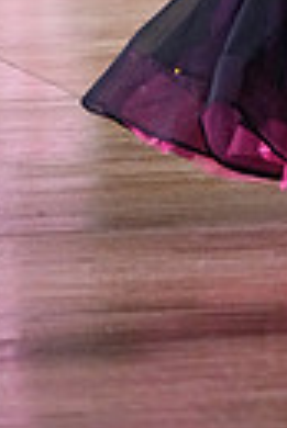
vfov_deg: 2.3
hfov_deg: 1.5
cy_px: -510
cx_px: 615
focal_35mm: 894
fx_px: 10662
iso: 6400
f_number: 4
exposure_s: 1/400
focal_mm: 200
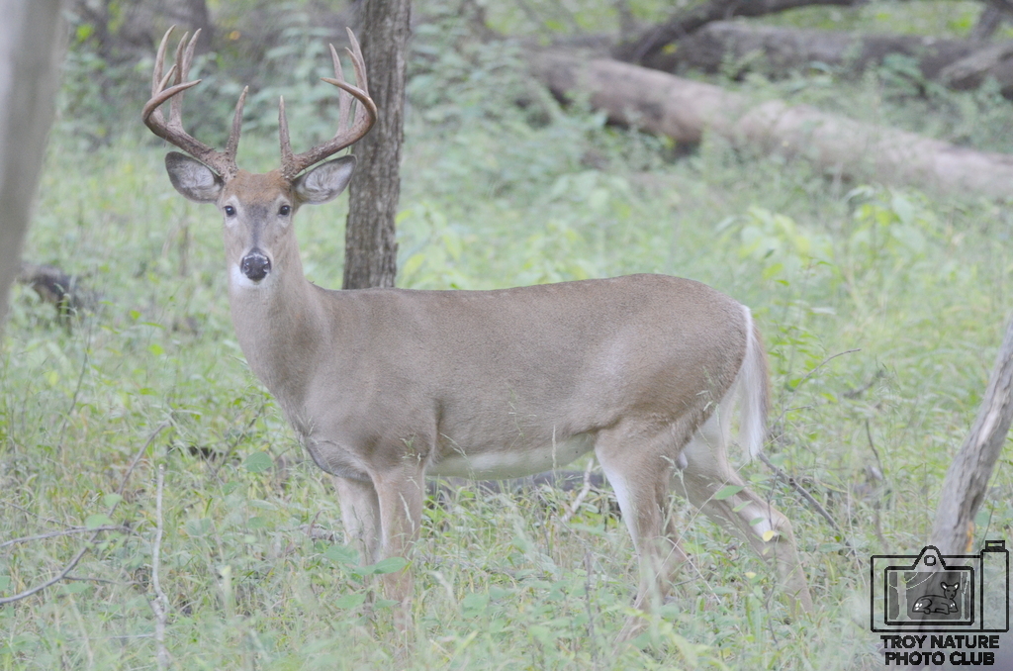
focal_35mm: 420
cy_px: 336
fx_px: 11793
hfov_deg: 4.9
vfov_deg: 3.3
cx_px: 506
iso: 1600
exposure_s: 1/60
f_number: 5.6
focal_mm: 280
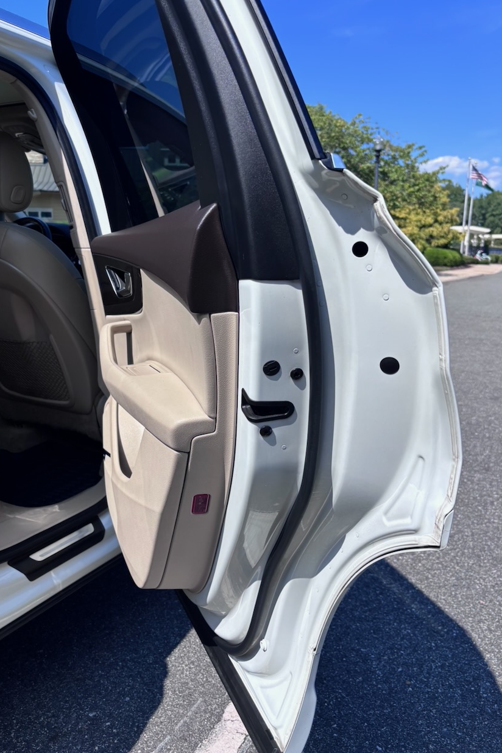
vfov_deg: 65.5
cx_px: 227
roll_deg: -0.6
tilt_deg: -11.0
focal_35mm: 28
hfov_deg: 46.3
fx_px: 586
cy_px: 375
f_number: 1.6
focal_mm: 5.96
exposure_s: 1/3311
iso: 50
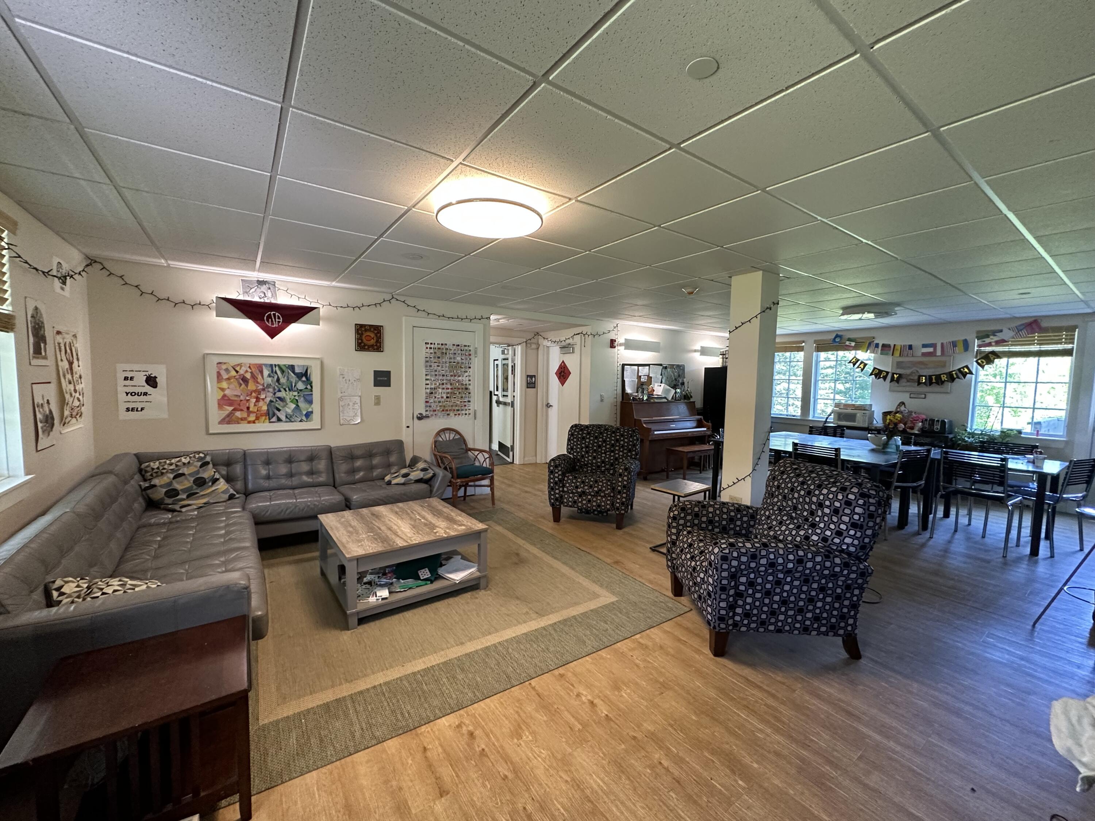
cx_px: 548
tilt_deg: -4.3
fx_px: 443
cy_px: 410
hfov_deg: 102.1
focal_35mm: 14
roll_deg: -2.2
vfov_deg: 85.7
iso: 320
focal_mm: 2.22
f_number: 2.2
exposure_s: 1/60
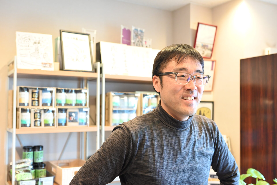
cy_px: 92
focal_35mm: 40
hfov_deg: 48.4
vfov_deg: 33.4
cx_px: 138
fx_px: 308
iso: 3200
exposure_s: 1/60
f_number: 4
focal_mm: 40
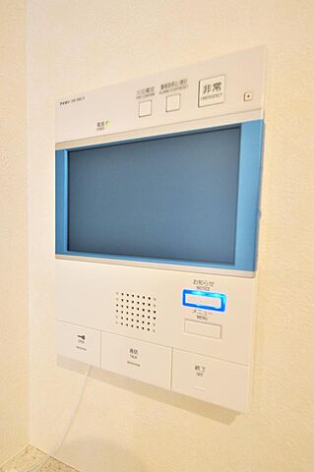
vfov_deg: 100.4
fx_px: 197
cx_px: 157
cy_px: 236
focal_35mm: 15
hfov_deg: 77.2
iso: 125
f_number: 3.5
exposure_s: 1/30
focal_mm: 10
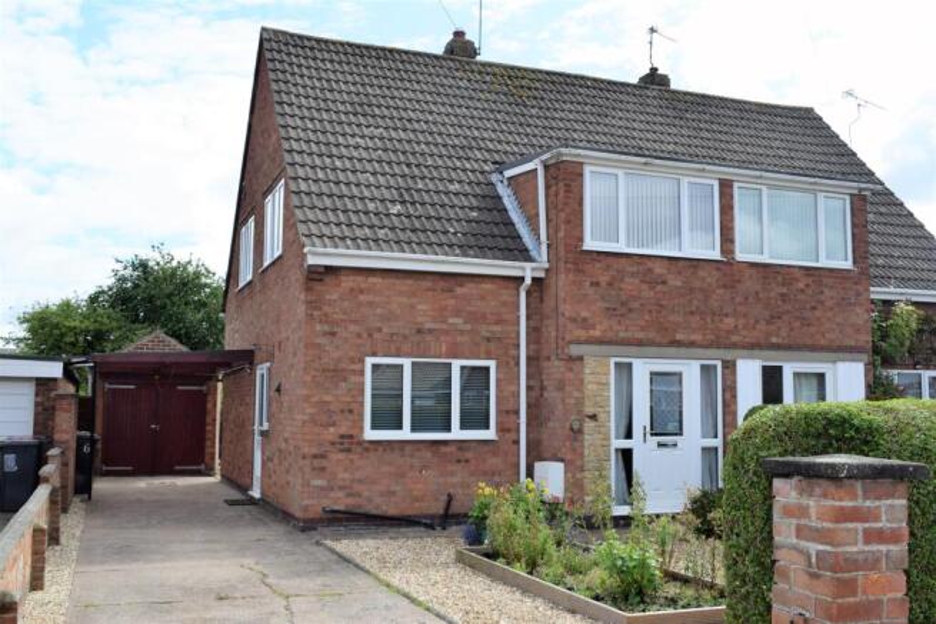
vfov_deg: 36.9
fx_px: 936
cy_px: 312
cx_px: 468
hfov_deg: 53.1
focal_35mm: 36
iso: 100
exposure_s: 1/200
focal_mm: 24
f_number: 9
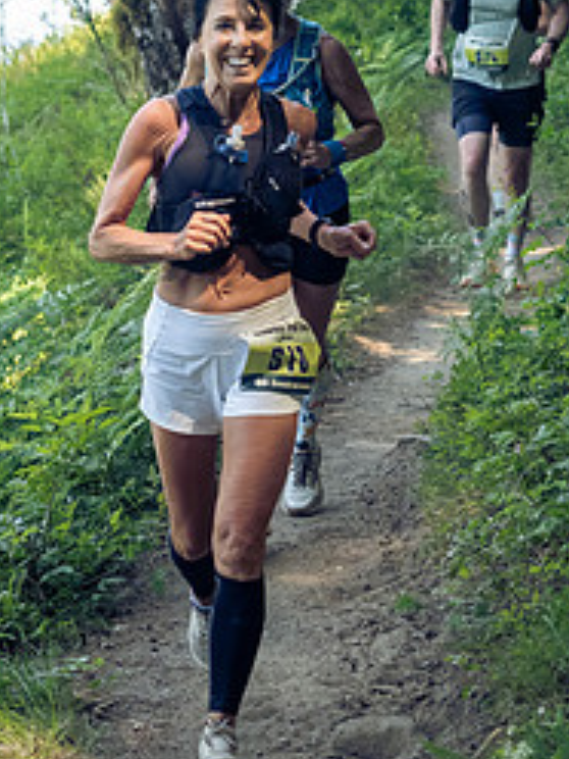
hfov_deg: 10.2
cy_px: 291
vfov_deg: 13.6
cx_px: 200
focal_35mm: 145
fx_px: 3178
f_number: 2.8
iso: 2500
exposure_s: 1/1000
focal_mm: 40
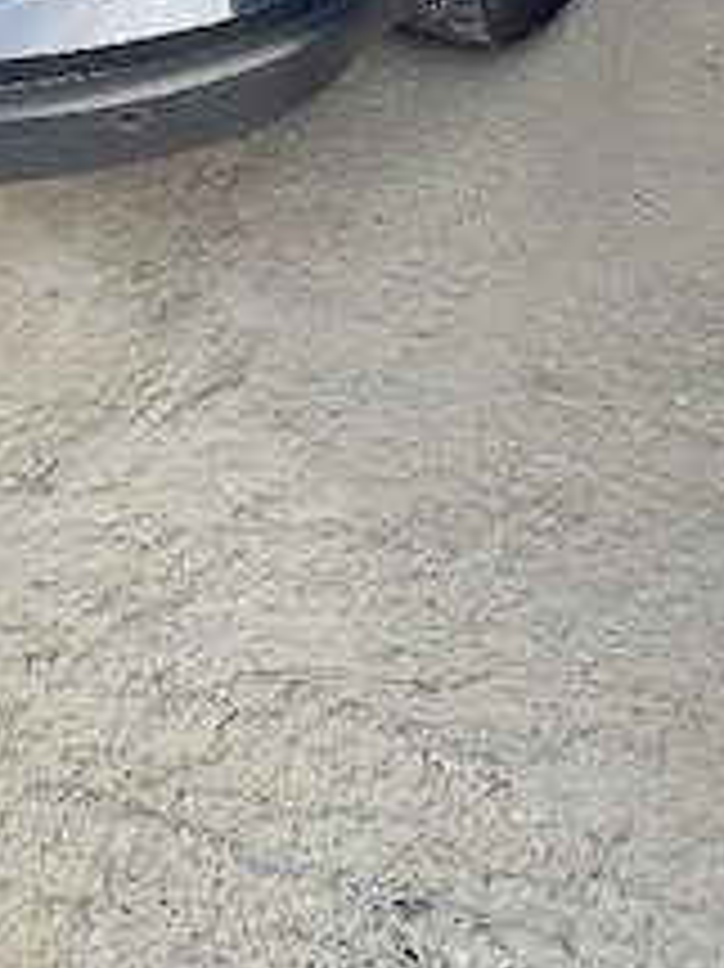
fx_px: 2596
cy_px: -747
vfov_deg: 17.4
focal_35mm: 93
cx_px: -67
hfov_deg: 15.5
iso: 50
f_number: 1.8
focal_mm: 5.23
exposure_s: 1/100
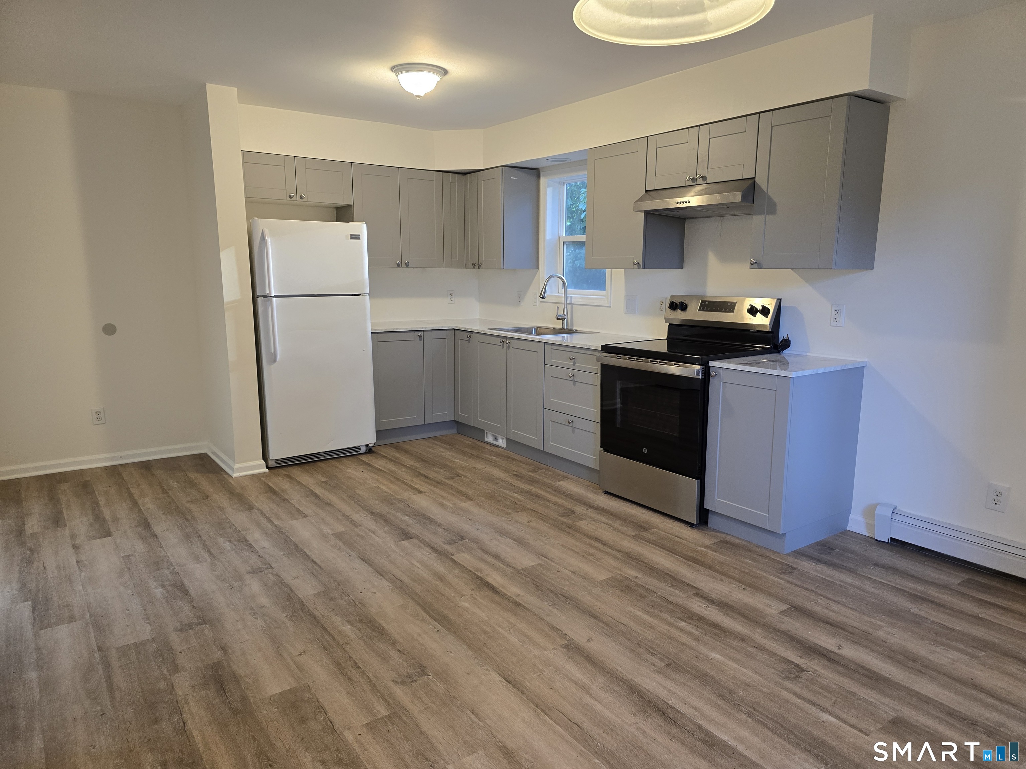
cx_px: 513
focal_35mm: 23
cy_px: 384
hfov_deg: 73.9
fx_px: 682
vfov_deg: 58.9
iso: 400
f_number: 1.7
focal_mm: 6.3
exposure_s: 1/120
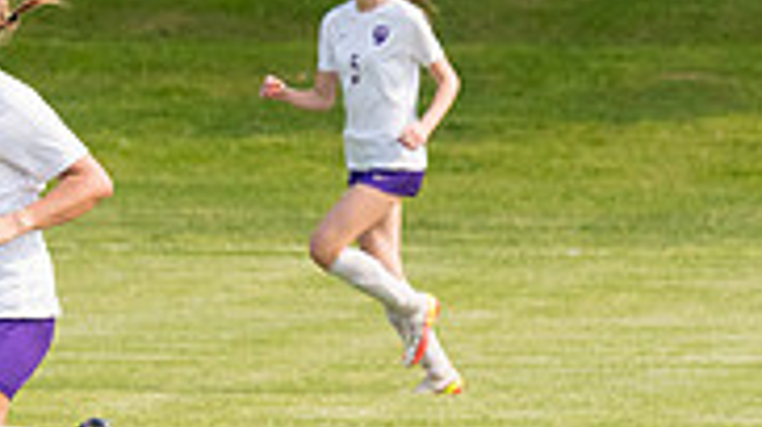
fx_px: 13627
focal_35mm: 675
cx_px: -301
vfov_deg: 1.8
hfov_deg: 3.2
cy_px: 368
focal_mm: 135
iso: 800
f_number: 5.6
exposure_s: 1/2000
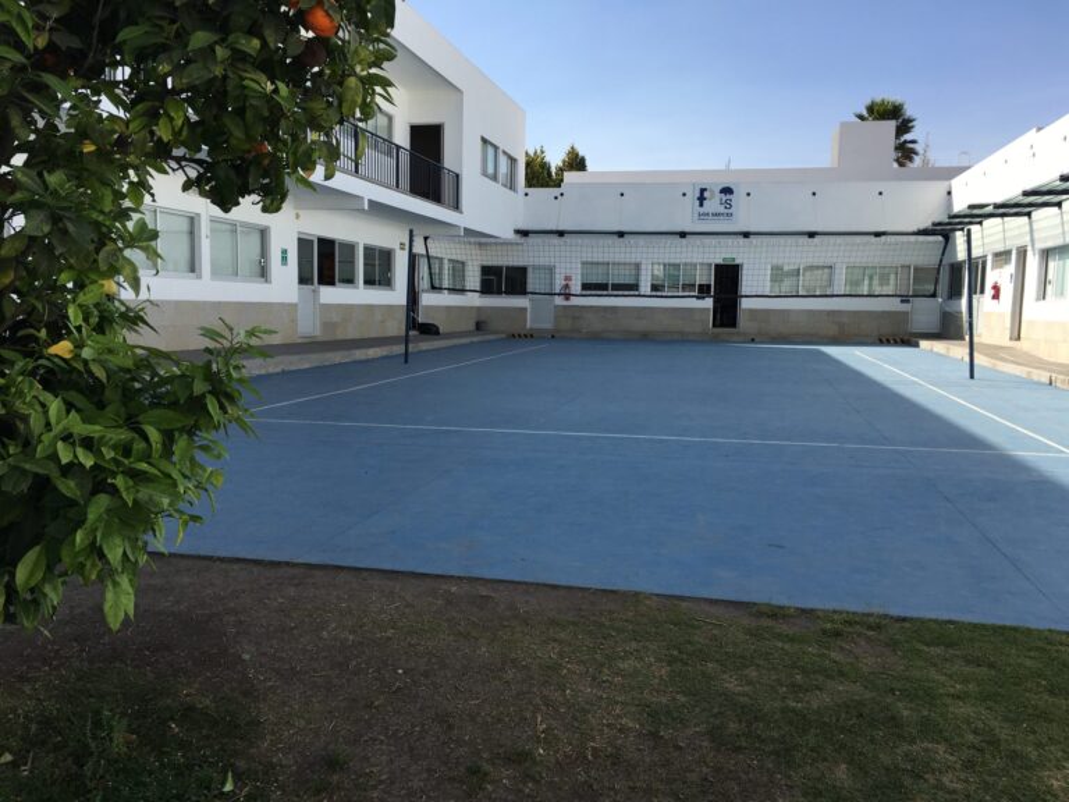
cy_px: 401
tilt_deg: -5.5
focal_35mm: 29
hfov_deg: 61.7
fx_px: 896
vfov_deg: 48.2
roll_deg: -0.5
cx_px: 534
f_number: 2.2
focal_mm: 4.15
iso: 25
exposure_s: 1/1099
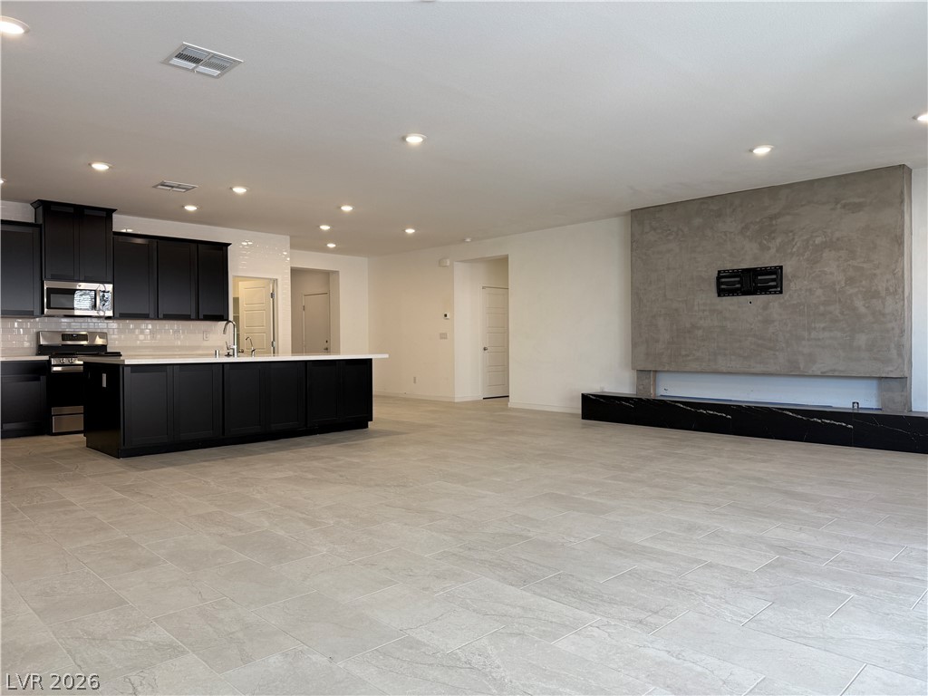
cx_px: 464
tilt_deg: -0.4
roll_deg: -0.1
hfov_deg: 71.6
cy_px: 348
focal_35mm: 24
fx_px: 643
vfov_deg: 56.8
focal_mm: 6.76
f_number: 1.78
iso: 100
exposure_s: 1/120
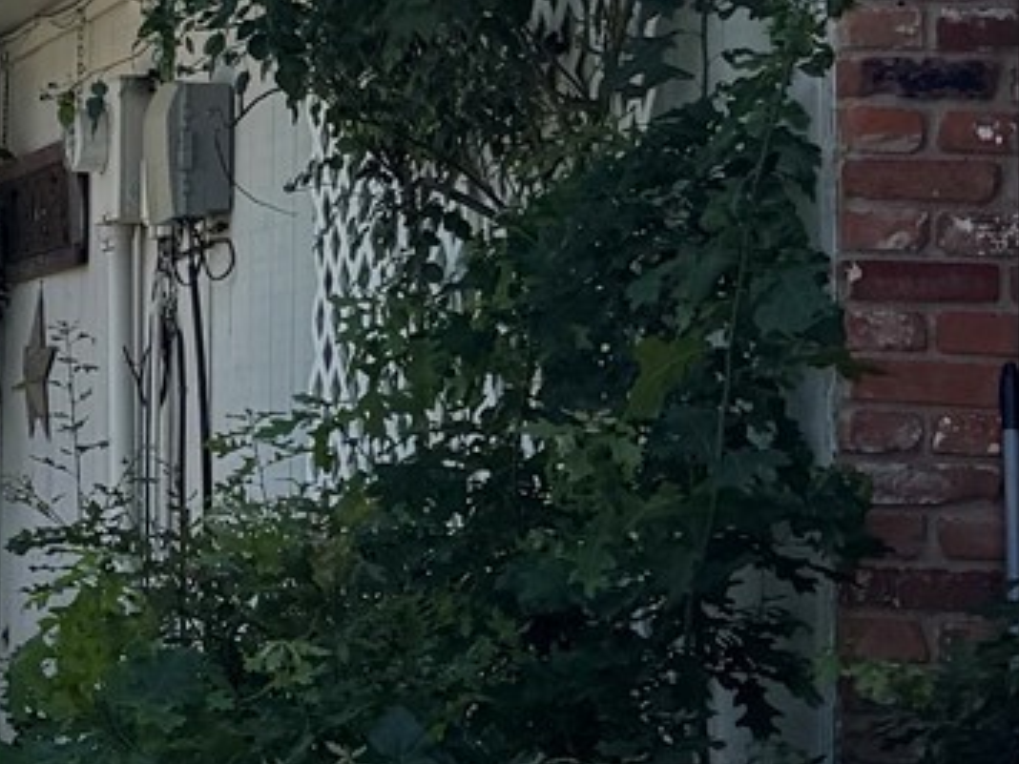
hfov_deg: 13.0
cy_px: 180
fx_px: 4062
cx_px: -776
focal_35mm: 138
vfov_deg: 10.7
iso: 80
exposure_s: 1/2252
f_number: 1.78
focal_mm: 6.76
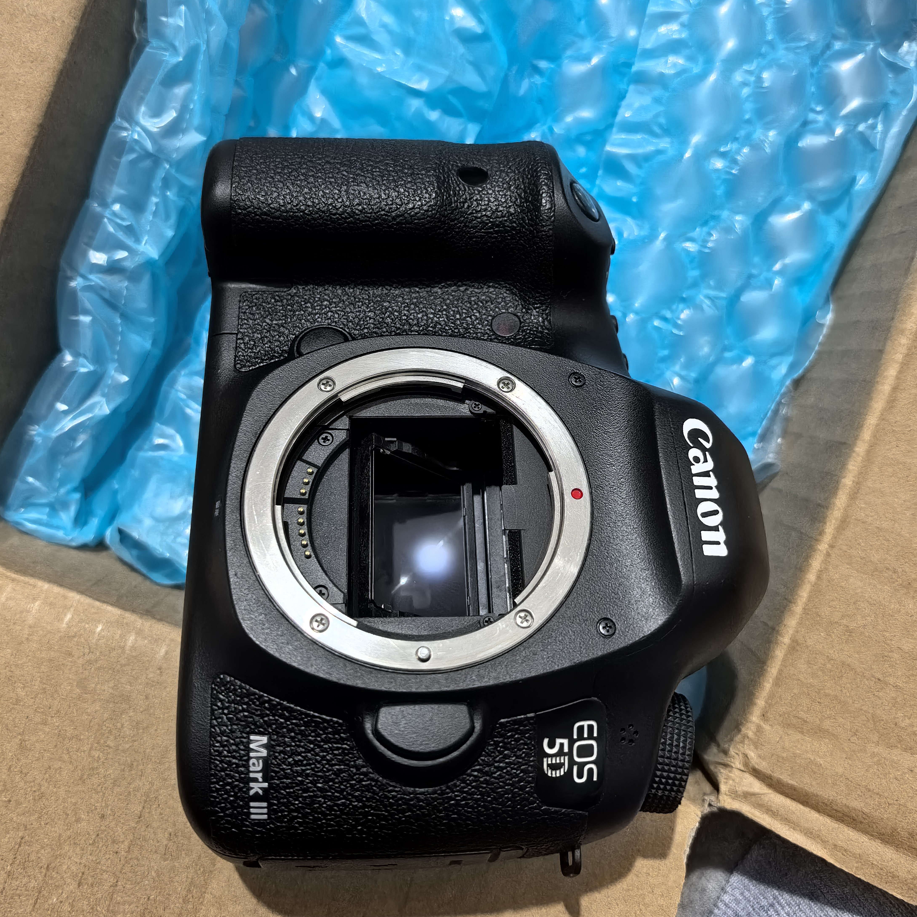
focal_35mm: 32
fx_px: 959
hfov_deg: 51.1
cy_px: 398
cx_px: 457
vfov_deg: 51.0
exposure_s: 1/100
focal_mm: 6.98
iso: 2000
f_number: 2
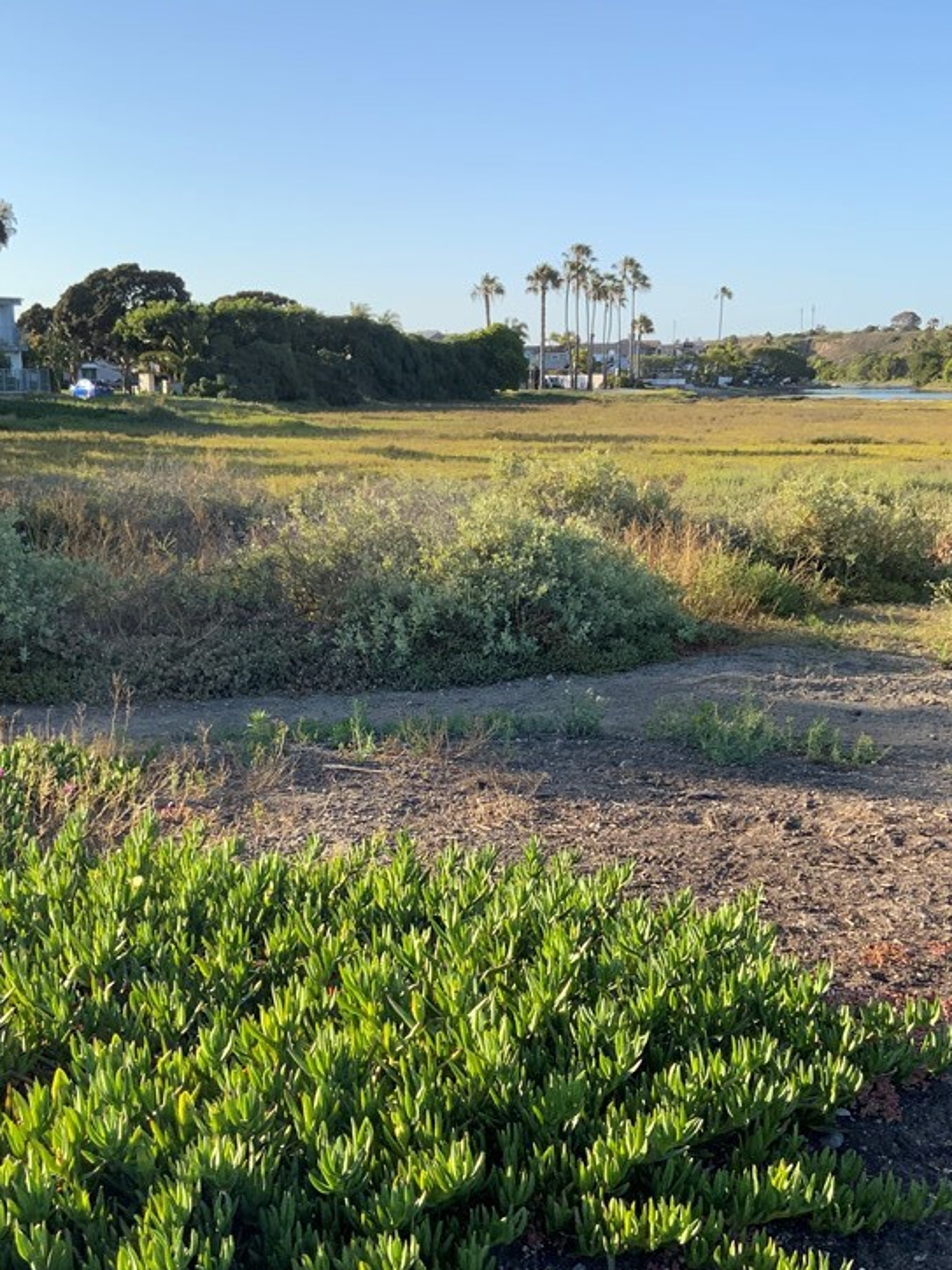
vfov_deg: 45.7
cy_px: 716
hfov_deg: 35.1
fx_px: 1503
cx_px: 435
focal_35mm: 41
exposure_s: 1/1168
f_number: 1.8
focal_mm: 3
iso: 16
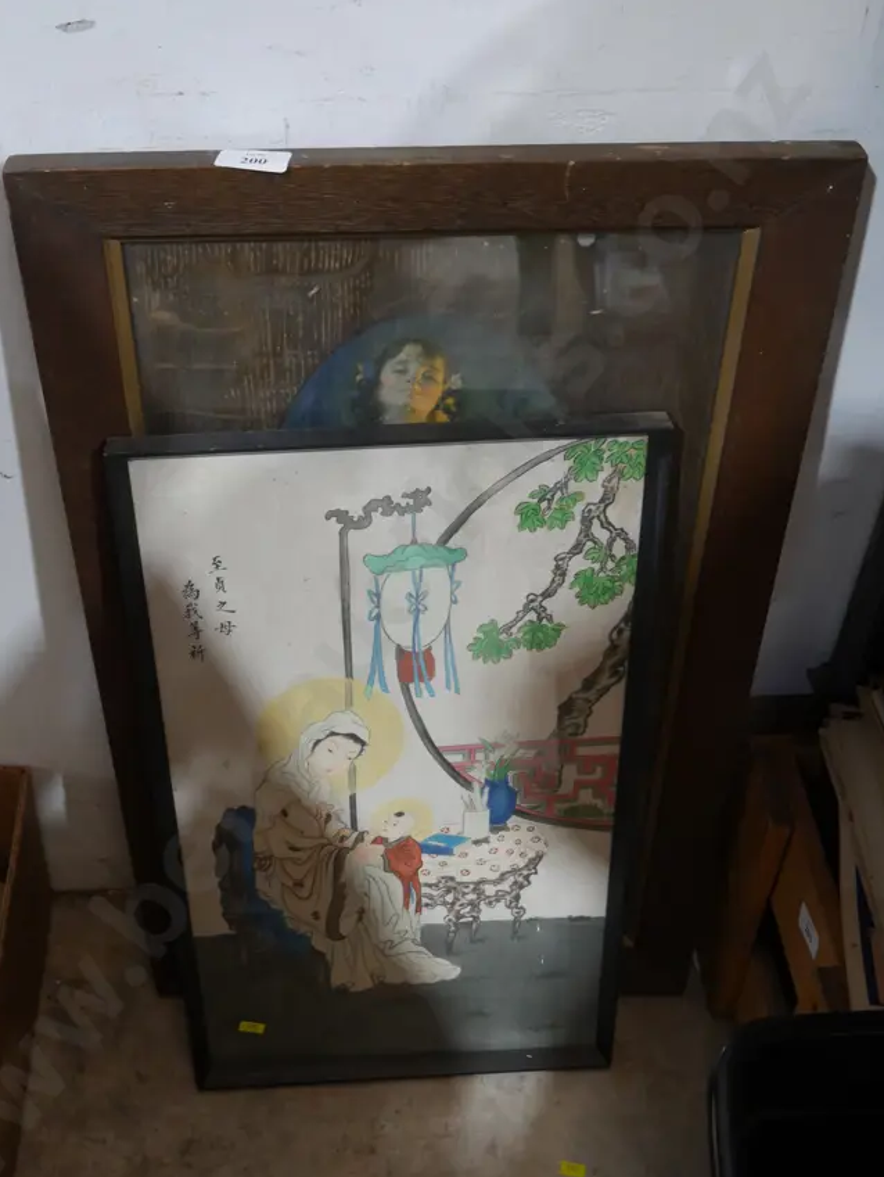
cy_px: 638
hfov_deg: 35.1
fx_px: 1394
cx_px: 361
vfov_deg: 45.7
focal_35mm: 41
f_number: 4
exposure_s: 1/60
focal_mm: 17
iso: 1250
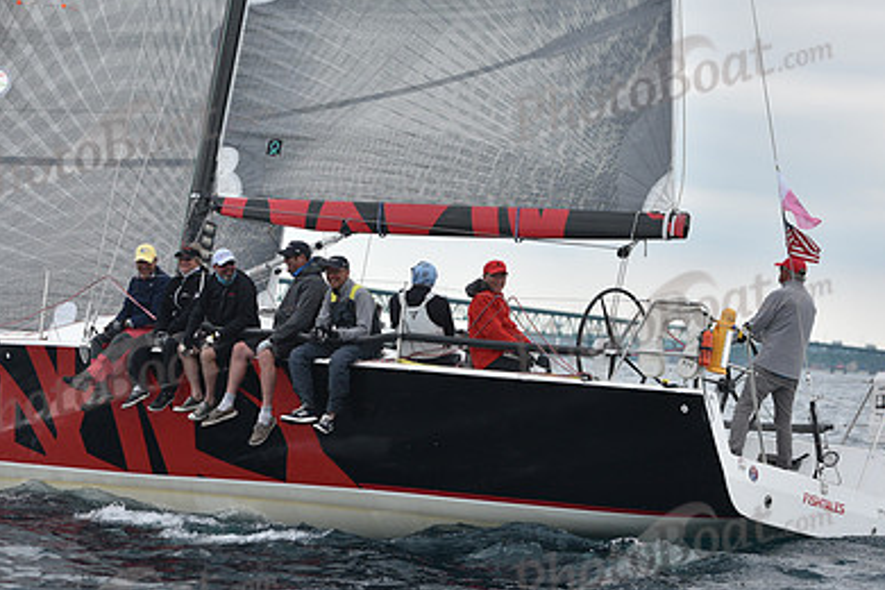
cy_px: 233
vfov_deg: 11.2
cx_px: 397
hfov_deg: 16.8
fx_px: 2999
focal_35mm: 122
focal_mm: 82
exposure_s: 1/800
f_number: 3.5
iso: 400
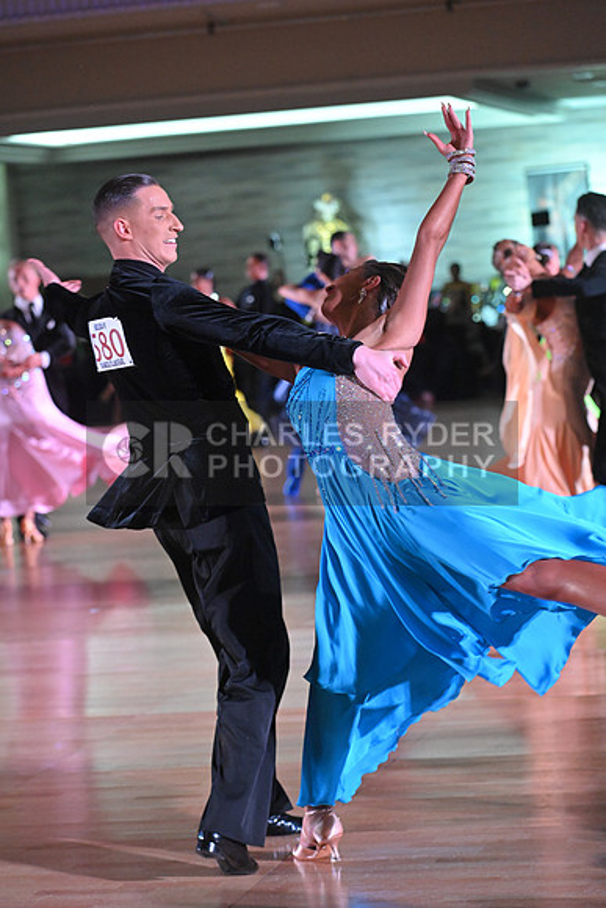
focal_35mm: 110
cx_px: 303
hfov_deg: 12.5
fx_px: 2776
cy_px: 454
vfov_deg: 18.6
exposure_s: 1/400
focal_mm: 110
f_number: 5
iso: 5000
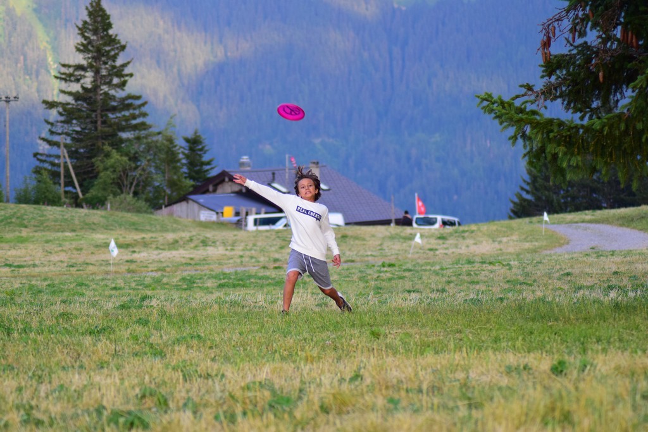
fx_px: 3240
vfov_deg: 7.6
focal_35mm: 180
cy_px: 216
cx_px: 324
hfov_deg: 11.4
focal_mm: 120
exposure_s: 1/800
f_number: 4.2
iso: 720
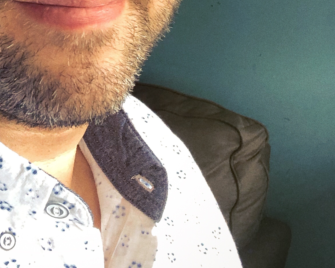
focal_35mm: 83
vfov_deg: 17.8
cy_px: -36
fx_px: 823
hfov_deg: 22.5
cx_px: 42
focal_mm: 2.87
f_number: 2.2
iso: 100
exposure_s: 1/120
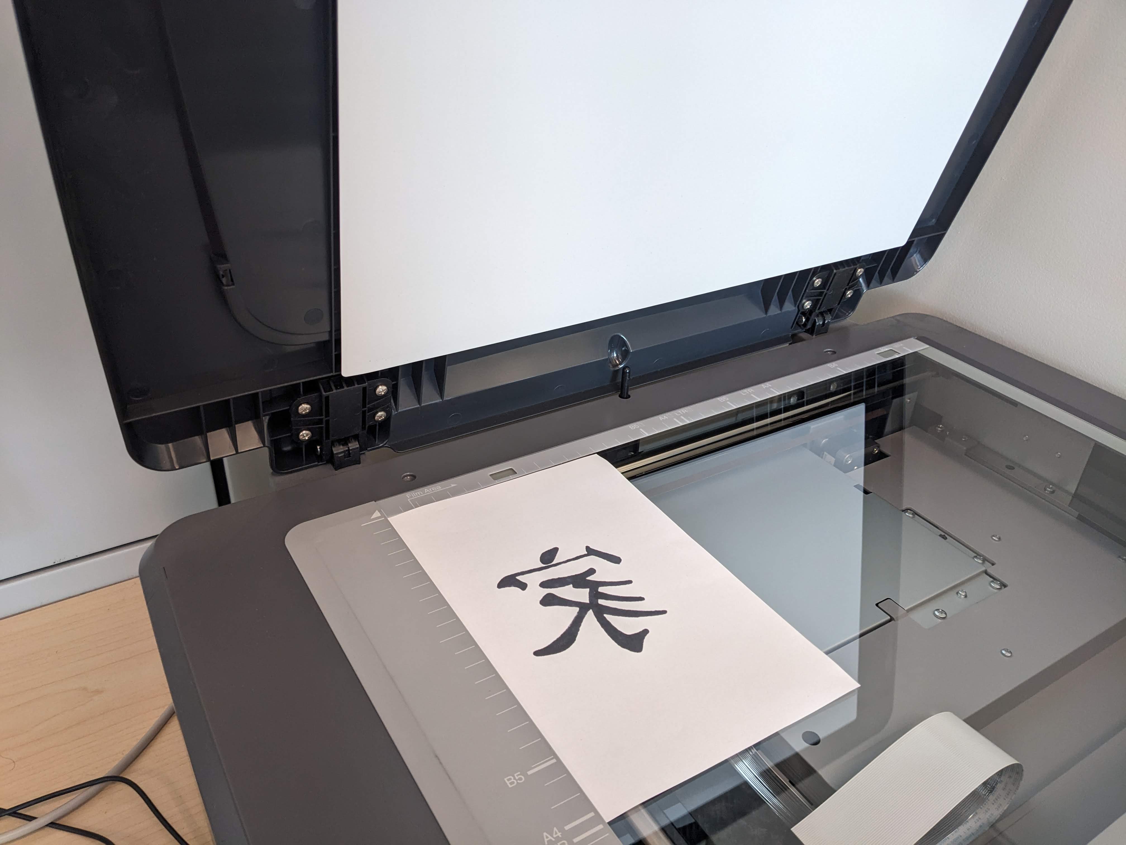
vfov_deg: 51.4
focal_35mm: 27
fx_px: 878
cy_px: 422
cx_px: 563
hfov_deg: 65.3
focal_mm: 4.38
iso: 104
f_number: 1.73
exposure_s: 1/30
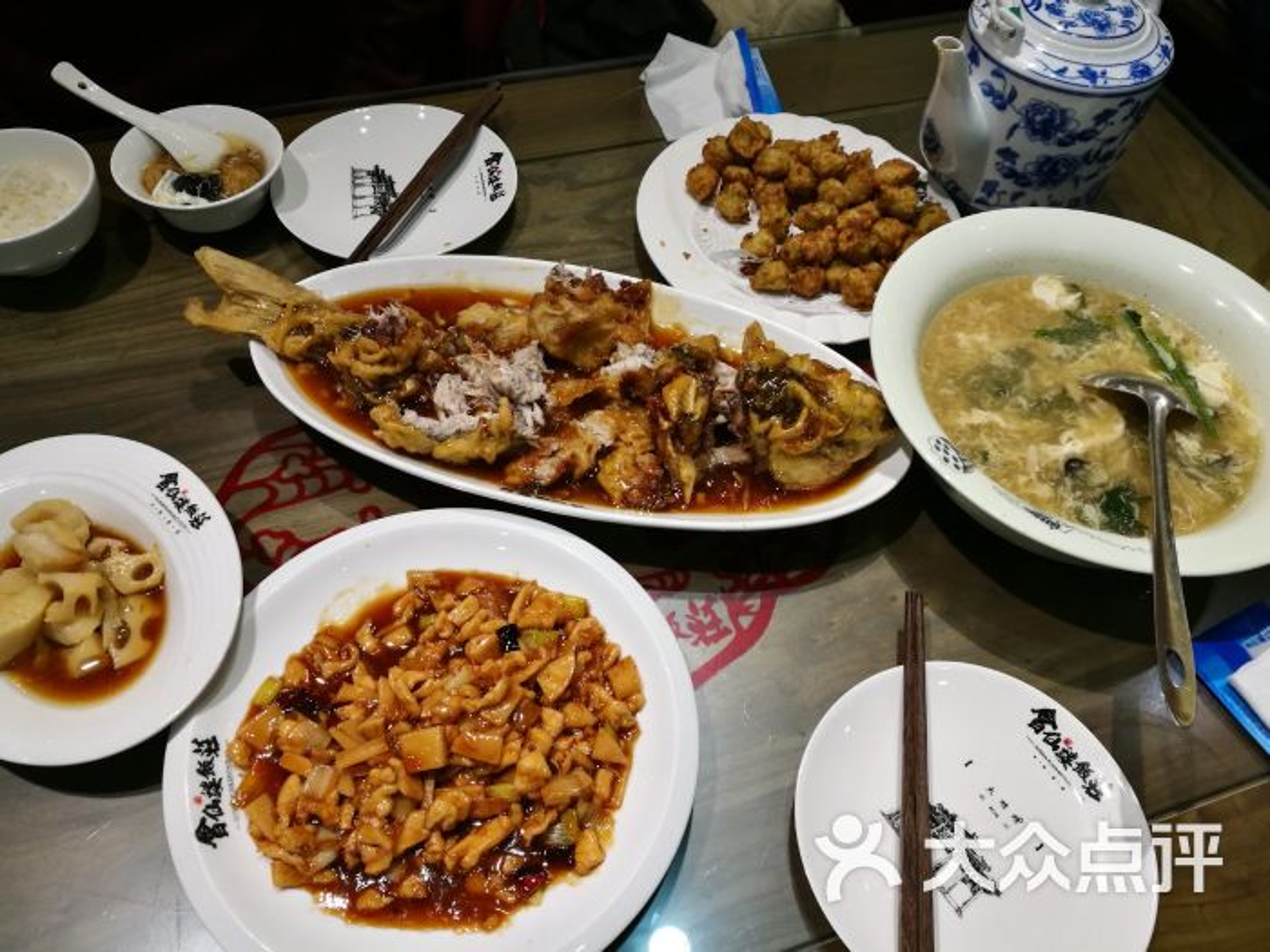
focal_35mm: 27
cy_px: 476
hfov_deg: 65.3
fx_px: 991
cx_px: 635
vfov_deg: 51.4
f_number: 2.2
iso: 160
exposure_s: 1/33.3
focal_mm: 4.5
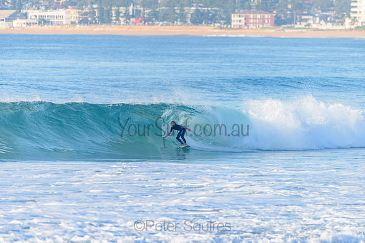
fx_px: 5070
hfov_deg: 4.1
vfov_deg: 2.8
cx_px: 182
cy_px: 122
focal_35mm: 500
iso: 450
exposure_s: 1/2000
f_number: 5.6
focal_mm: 500
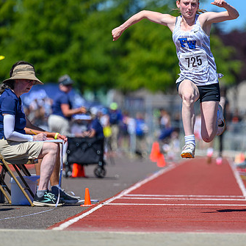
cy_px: 101
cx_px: 184
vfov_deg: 4.5
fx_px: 3160
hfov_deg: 4.5
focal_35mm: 393
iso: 140
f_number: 2.8
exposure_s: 1/2500
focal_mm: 200
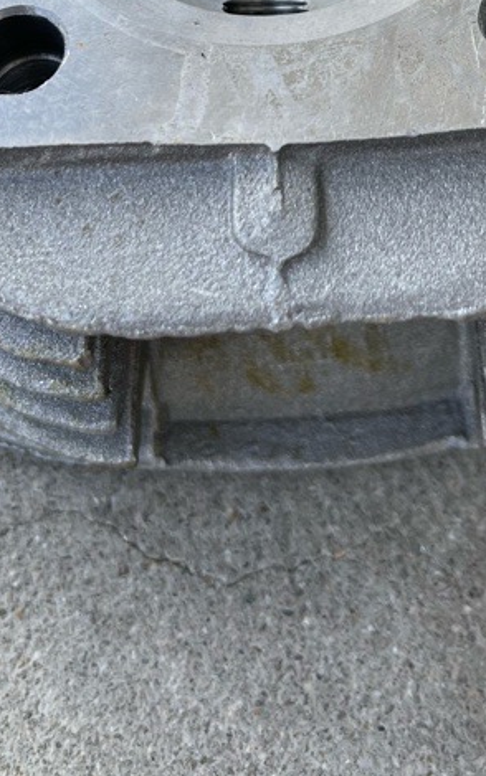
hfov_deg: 21.5
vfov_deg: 30.9
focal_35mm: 60
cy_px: -41
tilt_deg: -51.9
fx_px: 1271
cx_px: 354
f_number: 1.6
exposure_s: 1/441
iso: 32
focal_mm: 5.1
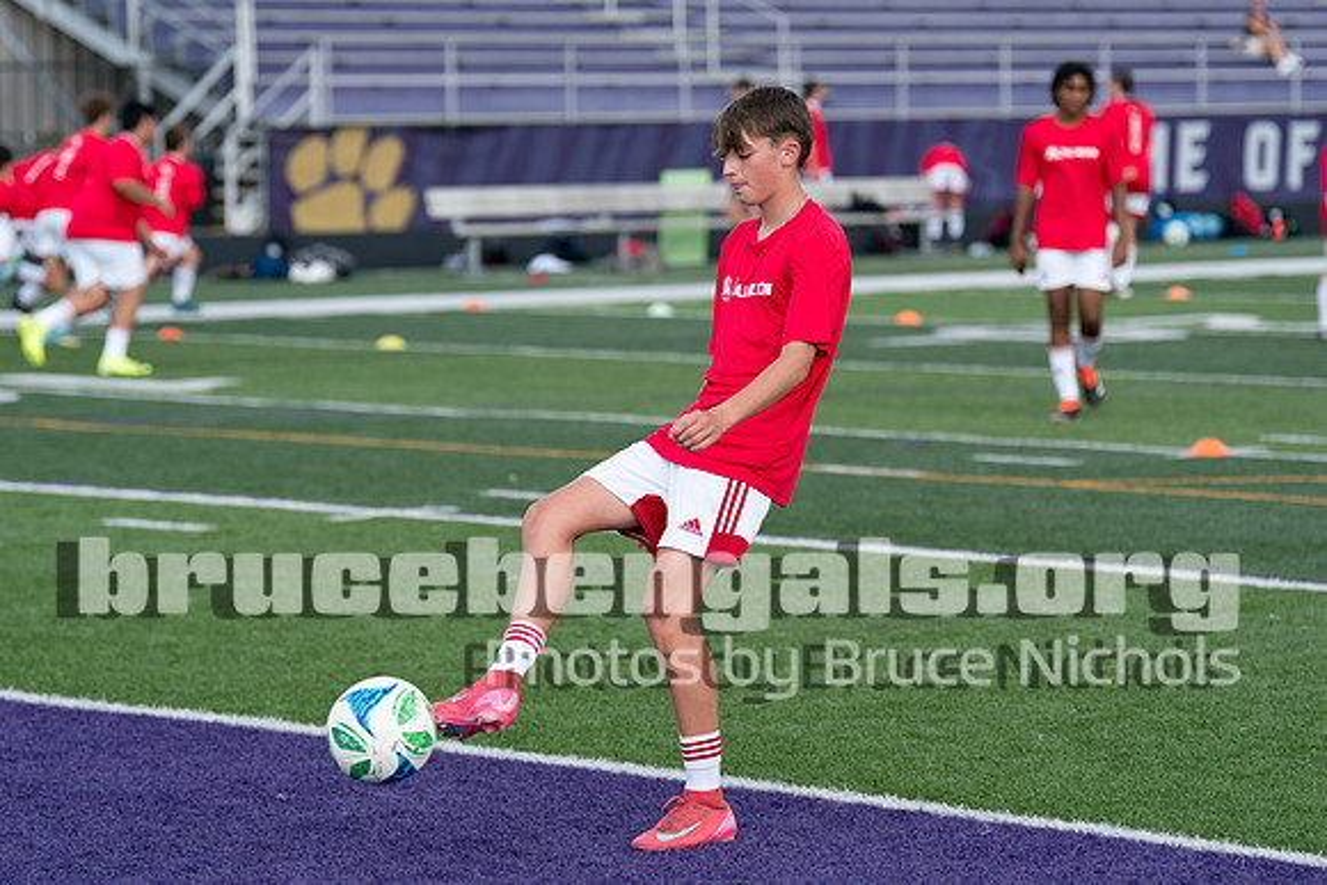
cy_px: 346
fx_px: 5378
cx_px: 722
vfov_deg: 9.4
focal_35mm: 146
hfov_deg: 14.1
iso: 320
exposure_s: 1/2000
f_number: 2.8
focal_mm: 108
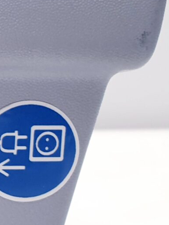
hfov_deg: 9.6
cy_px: 29
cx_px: -297
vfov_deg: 15.1
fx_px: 840
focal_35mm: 129
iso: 125
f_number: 2.4
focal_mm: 4.3
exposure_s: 1/50
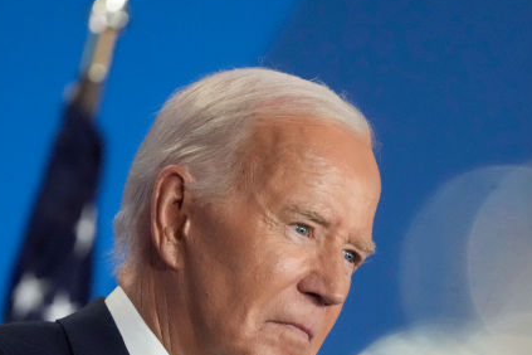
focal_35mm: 1058
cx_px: 446
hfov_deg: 1.9
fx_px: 15634
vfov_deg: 1.3
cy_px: 371
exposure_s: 1/400
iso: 10000
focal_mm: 437
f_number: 6.3
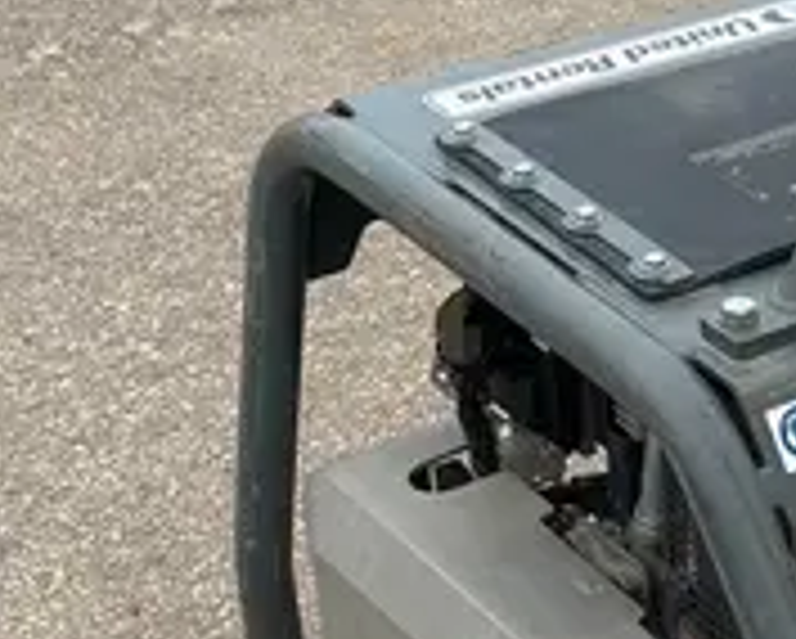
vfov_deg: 14.6
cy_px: 484
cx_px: 998
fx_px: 2476
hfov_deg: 17.3
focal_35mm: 105
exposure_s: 1/577
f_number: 1.6
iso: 50
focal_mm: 5.1
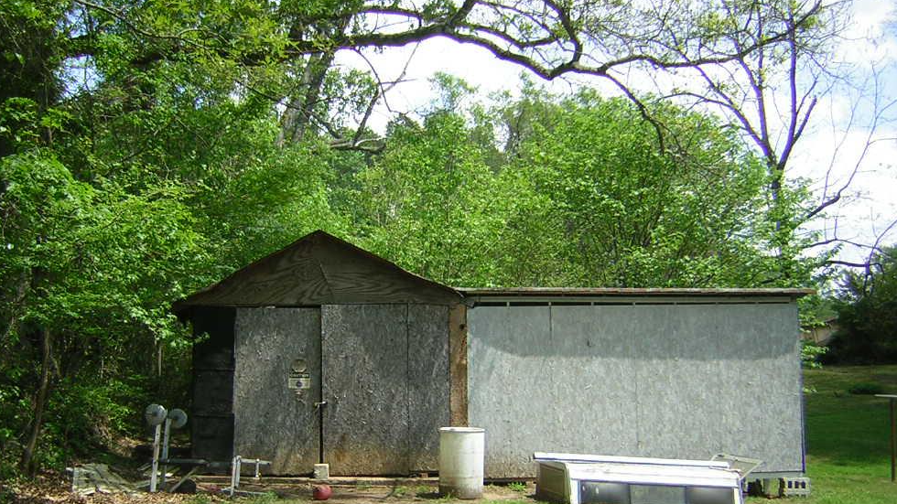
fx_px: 975
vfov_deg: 28.8
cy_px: 331
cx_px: 430
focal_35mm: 41
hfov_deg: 49.4
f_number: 2.6
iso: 50
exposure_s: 1/490
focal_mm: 4.7
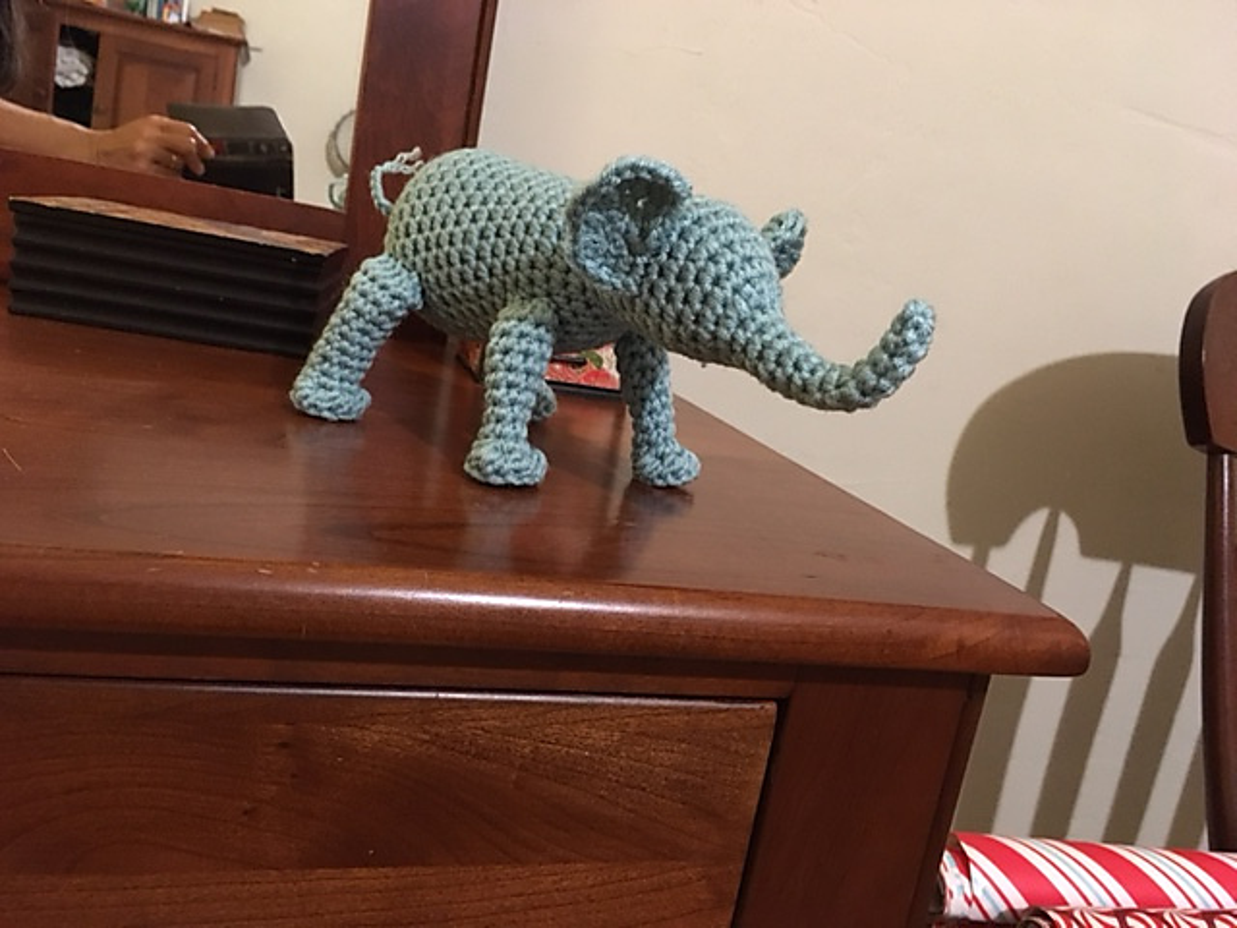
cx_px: 618
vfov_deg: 48.2
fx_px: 1036
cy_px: 464
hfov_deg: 61.7
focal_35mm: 29
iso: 320
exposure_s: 1/15
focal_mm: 4.15
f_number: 2.2
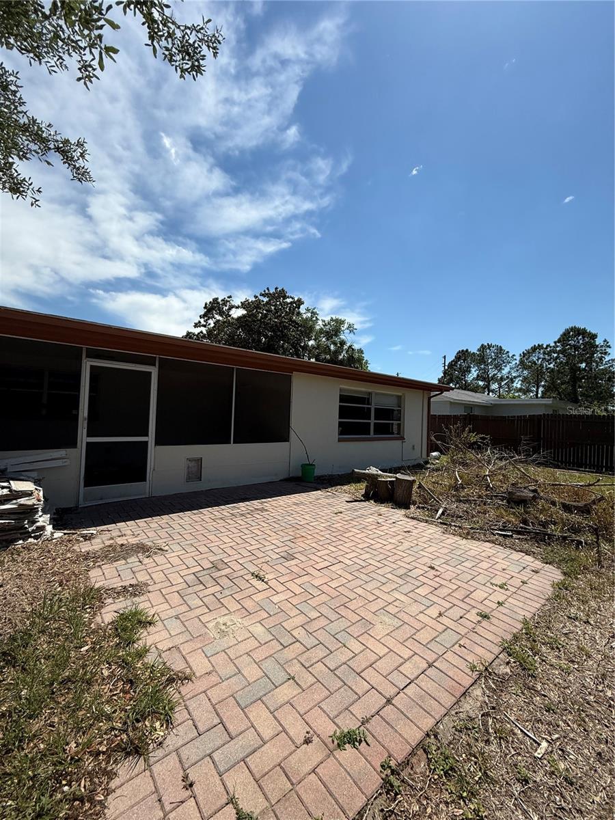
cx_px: 308
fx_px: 332
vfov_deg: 102.1
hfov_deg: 85.7
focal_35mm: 14
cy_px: 410
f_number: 2.2
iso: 50
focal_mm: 2.22
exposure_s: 1/2611
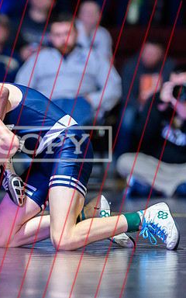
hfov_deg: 4.4
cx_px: -69
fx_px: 2393
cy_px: 188
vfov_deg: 7.1
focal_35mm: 295
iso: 10000
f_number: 1.8
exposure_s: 1/640
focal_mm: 135
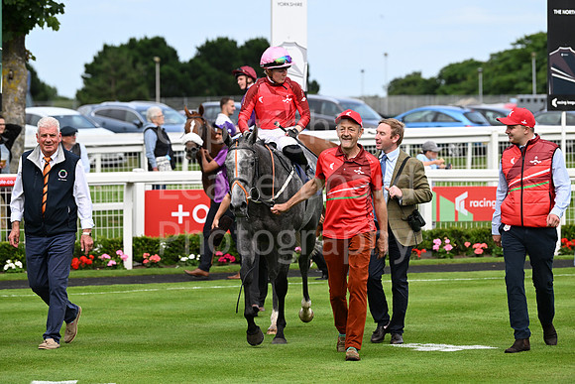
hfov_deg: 14.2
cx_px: 288
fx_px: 2316
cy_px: 192
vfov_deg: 9.5
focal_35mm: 145
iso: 1250
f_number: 4.5
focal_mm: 145
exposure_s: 1/2000
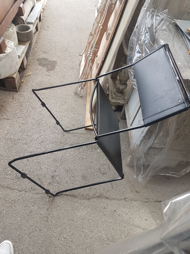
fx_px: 190
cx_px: 95
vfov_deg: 67.3
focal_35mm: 26
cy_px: 127
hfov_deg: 53.1
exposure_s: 1/113
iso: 40
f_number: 1.7
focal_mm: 4.2
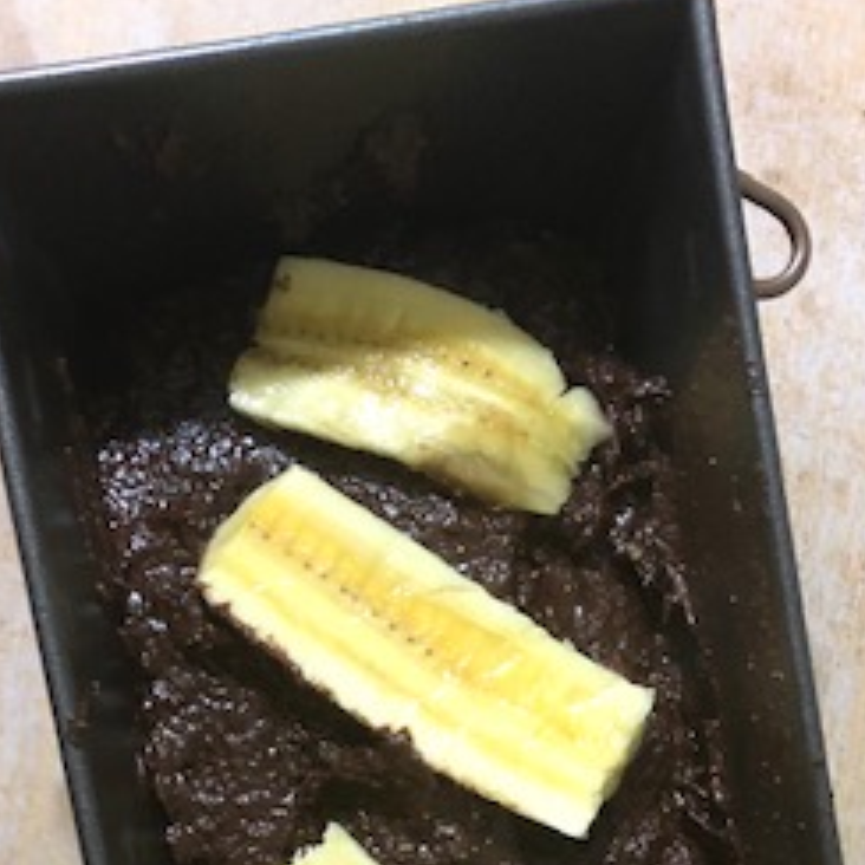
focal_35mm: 65
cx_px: 471
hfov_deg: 26.5
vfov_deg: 24.1
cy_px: 1039
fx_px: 1838
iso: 100
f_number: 1.8
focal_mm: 3.99
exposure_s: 1/9
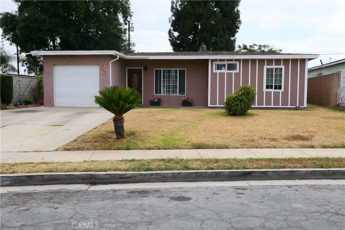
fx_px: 297
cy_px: 115
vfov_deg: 42.3
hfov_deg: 60.3
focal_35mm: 31
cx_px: 172
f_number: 3.5
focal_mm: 11.4
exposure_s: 1/1600
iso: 125
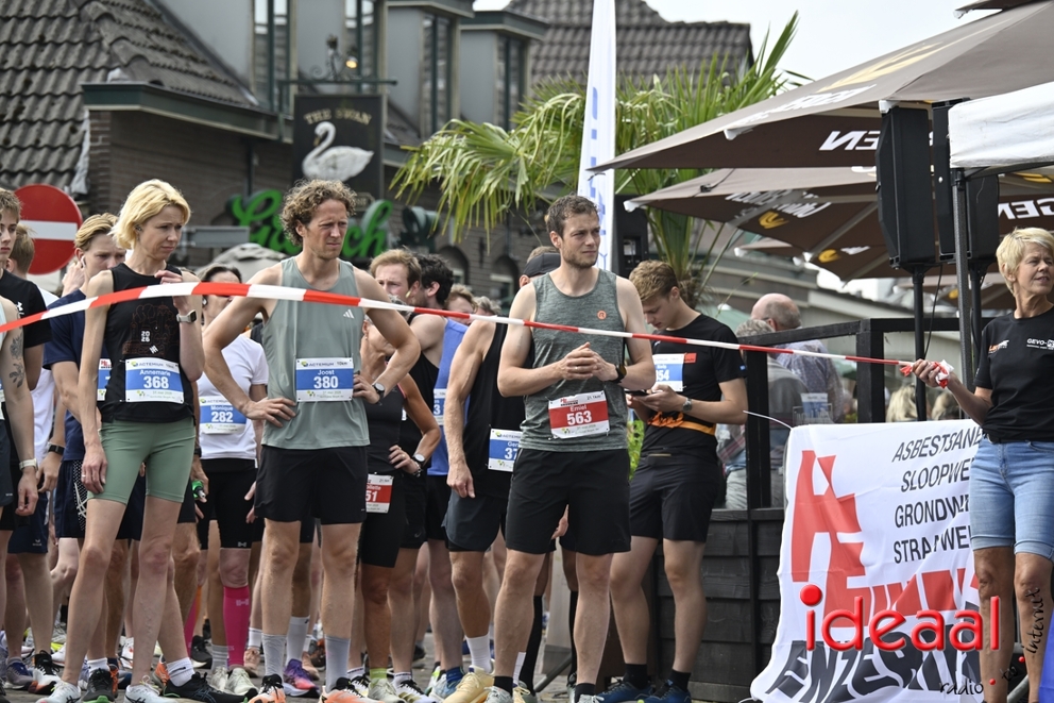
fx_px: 5415
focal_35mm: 185
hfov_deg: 11.1
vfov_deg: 7.4
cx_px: 527
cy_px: 352
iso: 140
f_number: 7.6
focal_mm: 185
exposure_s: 1/160
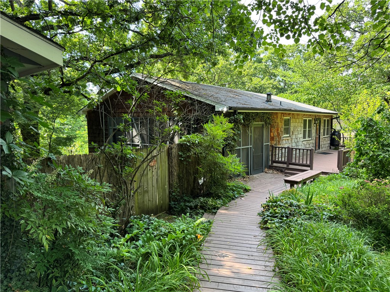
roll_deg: +0.0
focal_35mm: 24
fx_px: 270
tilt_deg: -6.0
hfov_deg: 71.6
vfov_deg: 56.8
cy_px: 146
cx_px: 195
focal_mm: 6.76
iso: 64
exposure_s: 1/146
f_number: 1.78
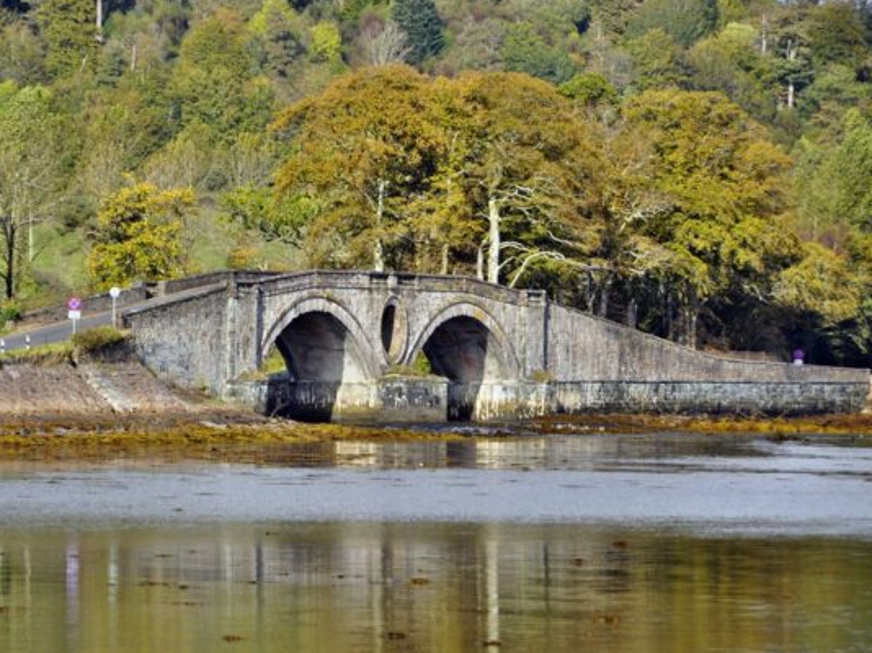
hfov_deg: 7.6
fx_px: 6521
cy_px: 340
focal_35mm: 259
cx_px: 410
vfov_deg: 5.7
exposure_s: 1/500
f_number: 5.6
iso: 200
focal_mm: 150
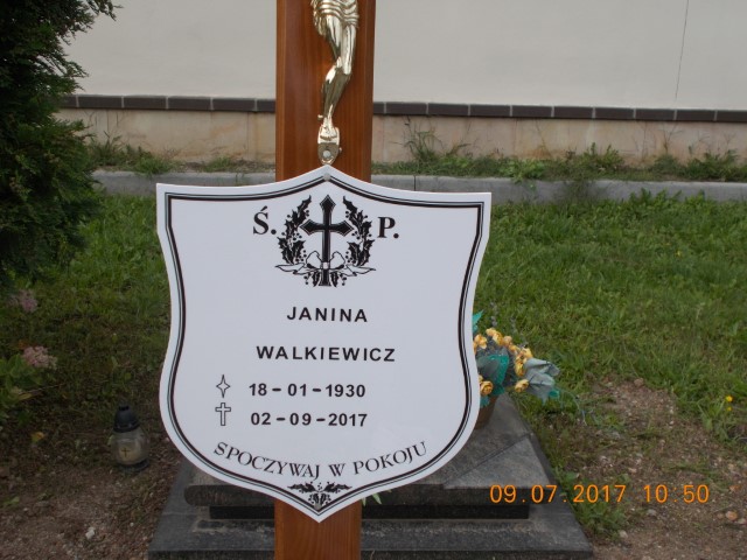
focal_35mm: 39
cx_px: 374
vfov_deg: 36.8
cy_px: 280
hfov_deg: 47.9
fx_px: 842
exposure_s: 1/640
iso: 80
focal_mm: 6.9
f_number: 3.9
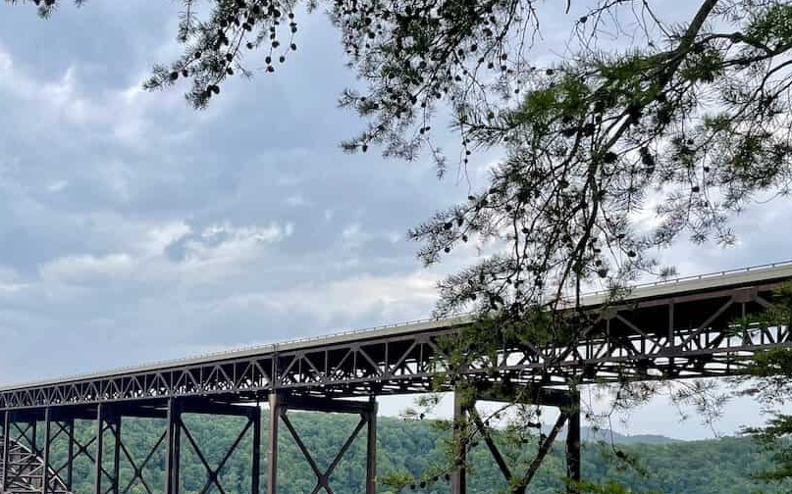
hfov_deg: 46.9
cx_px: 225
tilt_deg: +2.8
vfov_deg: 30.2
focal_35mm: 41
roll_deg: -1.5
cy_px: 423
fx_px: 885
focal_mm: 4.2
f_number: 1.6
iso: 32
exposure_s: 1/1082
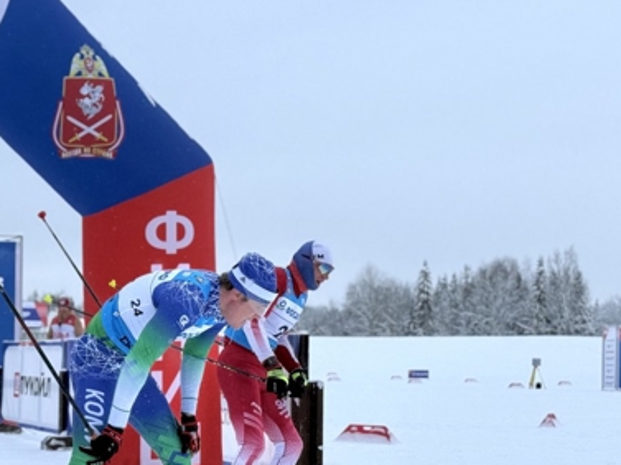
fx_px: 1523
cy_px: 308
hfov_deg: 22.7
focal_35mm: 85
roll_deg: -0.4
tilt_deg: +3.0
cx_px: 108
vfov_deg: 17.3
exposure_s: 1/1041
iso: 80
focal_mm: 6.76
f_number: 1.78
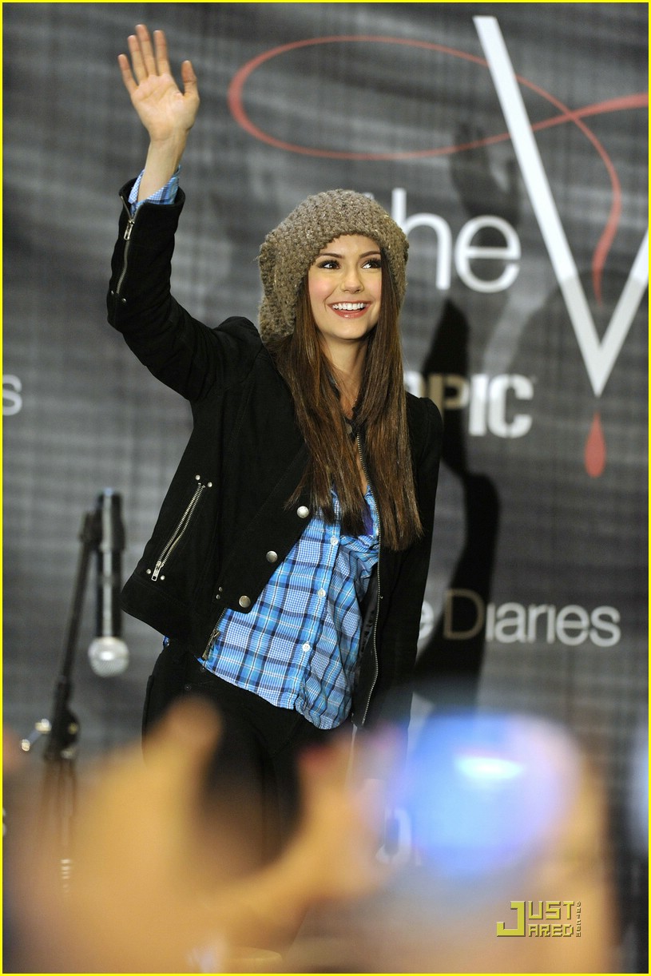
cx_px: 326
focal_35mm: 300
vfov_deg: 6.9
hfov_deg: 4.6
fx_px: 8135
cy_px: 488
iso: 2500
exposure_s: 1/200
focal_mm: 300
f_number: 2.8
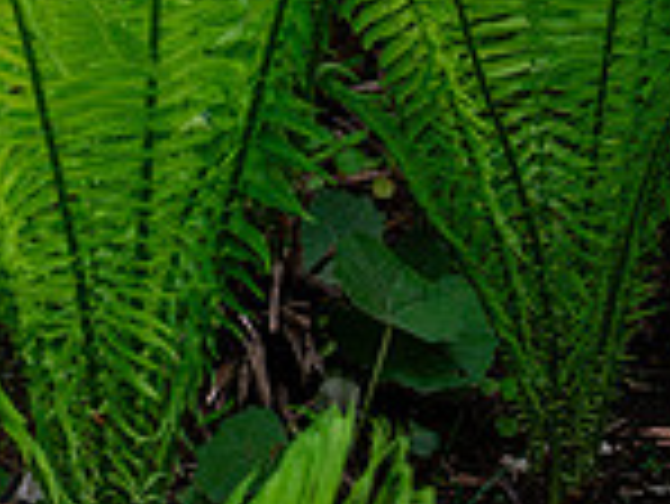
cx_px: -419
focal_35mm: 189
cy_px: -25
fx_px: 3661
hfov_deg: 10.0
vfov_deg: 7.8
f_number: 2.8
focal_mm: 49
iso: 100
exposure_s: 1/500
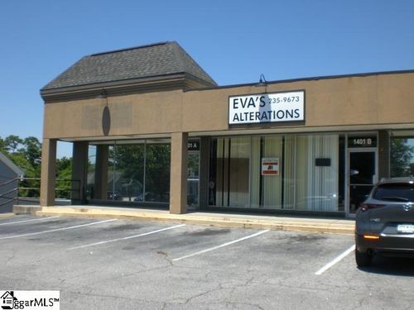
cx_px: 207
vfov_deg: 37.7
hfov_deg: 49.0
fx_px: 454
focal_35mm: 38
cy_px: 155
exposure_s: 1/500
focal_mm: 6.3
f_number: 4.4
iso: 50
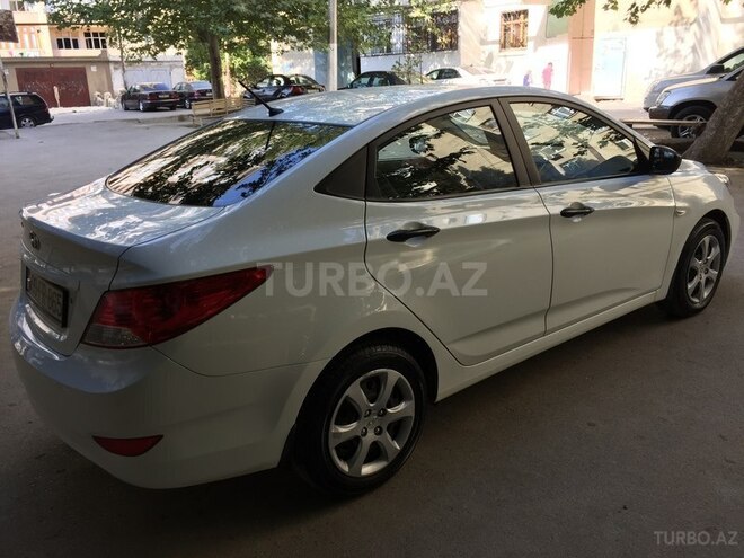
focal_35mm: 29
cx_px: 372
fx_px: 623
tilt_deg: -15.3
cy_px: 279
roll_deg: +1.4
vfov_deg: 48.2
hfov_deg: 61.7
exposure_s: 1/230
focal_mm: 4.15
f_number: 2.2
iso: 32
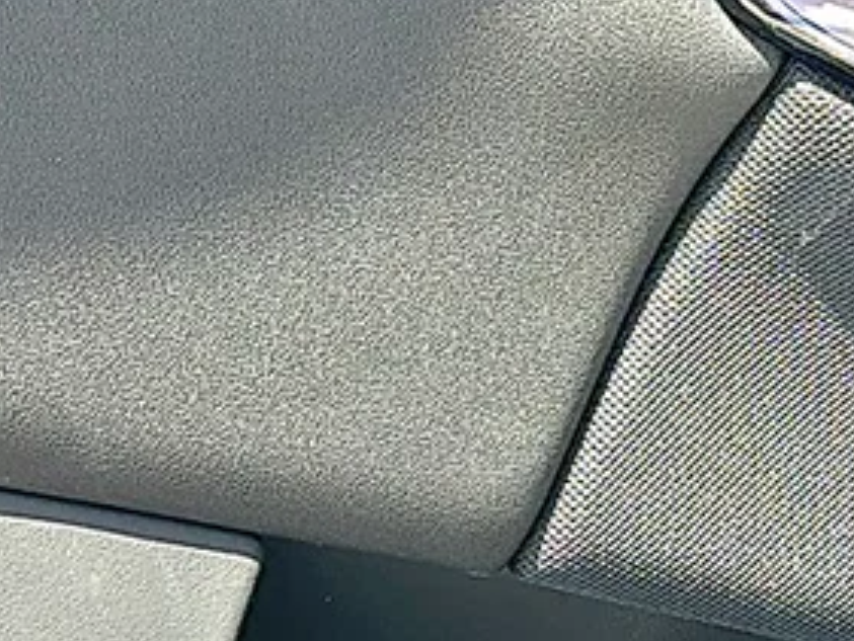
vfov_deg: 13.2
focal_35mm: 112
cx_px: 1030
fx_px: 2764
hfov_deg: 16.8
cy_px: 345
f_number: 1.78
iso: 80
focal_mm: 6.86
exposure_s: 1/480
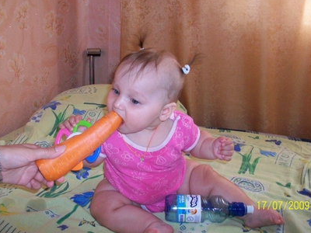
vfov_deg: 39.6
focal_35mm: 36
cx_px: 152
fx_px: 323
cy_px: 103
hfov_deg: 51.4
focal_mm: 5.7
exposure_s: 1/125
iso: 200
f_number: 2.8
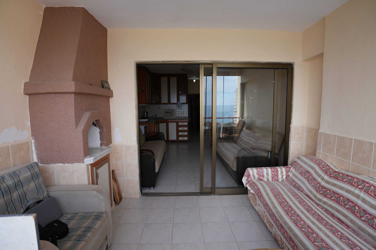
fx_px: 178
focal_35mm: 17
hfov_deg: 93.3
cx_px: 188
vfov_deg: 70.4
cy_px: 125
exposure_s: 1/160
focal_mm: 17
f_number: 4
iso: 100
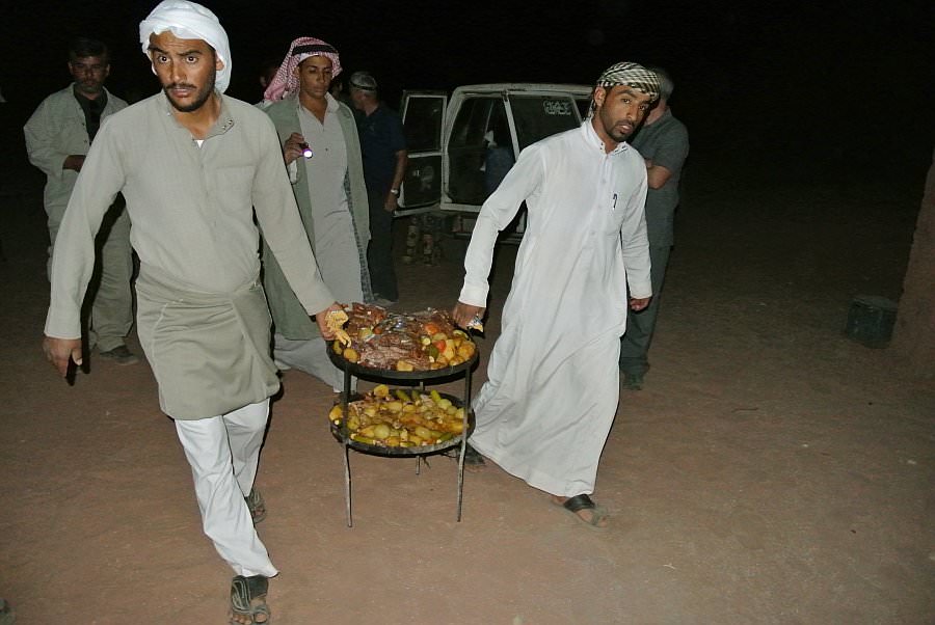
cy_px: 312
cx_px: 468
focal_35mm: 27
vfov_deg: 48.0
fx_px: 702
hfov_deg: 67.3
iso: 3200
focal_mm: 10
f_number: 3.5
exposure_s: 1/60
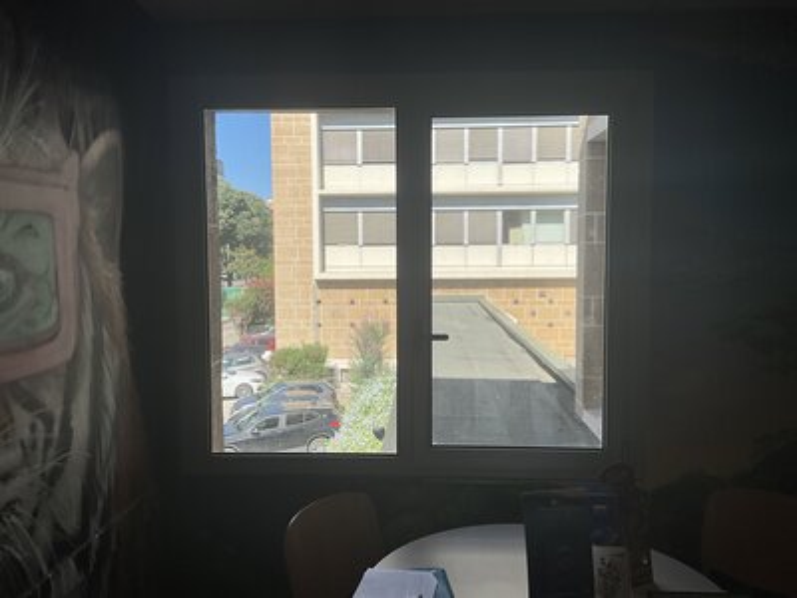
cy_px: 299
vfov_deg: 48.2
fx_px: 668
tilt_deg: -4.0
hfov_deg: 61.7
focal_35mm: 29
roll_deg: +0.7
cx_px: 398
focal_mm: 3
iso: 25
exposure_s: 1/1121
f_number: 1.8
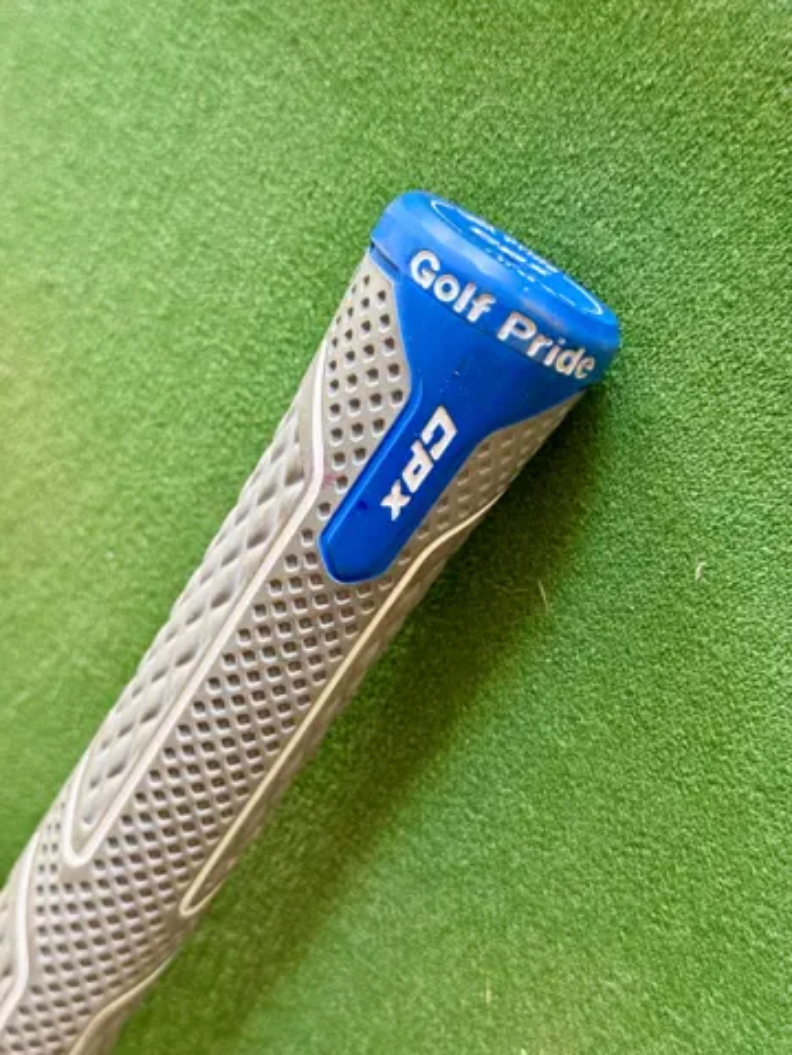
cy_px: 528
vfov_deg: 39.7
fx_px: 1464
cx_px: 396
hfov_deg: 30.3
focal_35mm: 48
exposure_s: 1/40
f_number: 1.78
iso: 500
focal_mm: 6.76
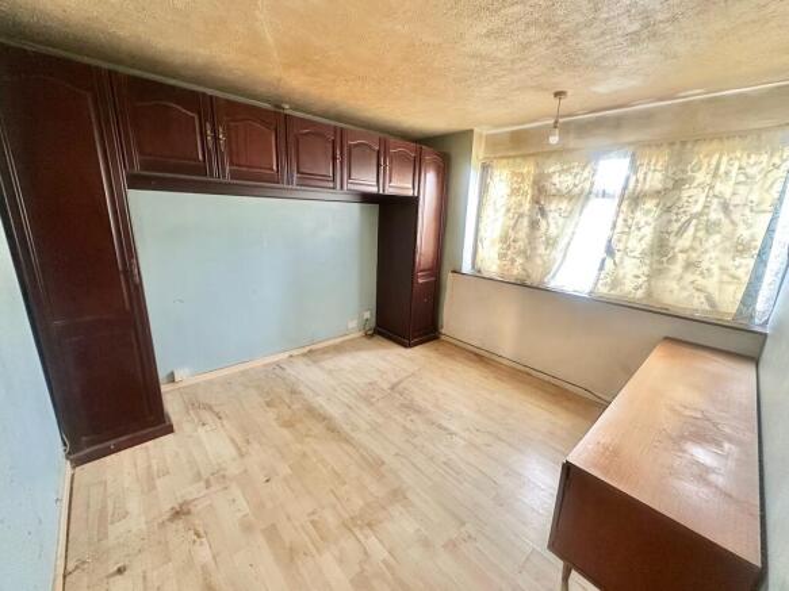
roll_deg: -2.6
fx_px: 319
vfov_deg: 85.7
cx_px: 394
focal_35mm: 14
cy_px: 296
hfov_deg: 102.1
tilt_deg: -14.5
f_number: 2.2
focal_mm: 2.22
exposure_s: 1/50
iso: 500
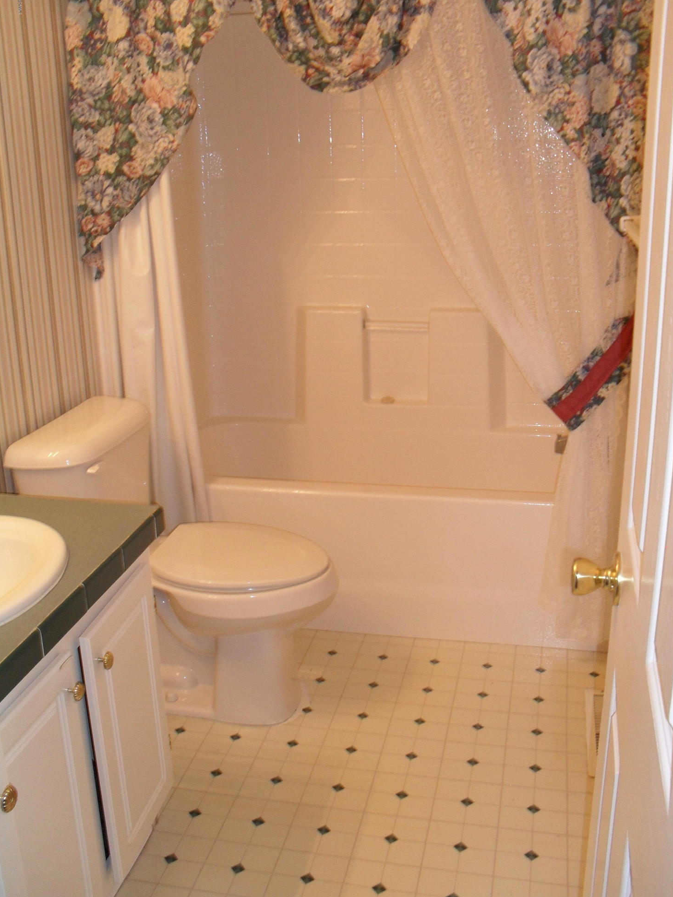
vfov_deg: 51.4
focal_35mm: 36
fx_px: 933
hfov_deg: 39.7
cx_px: 345
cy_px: 446
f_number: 3.2
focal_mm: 6.3
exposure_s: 1/45
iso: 200
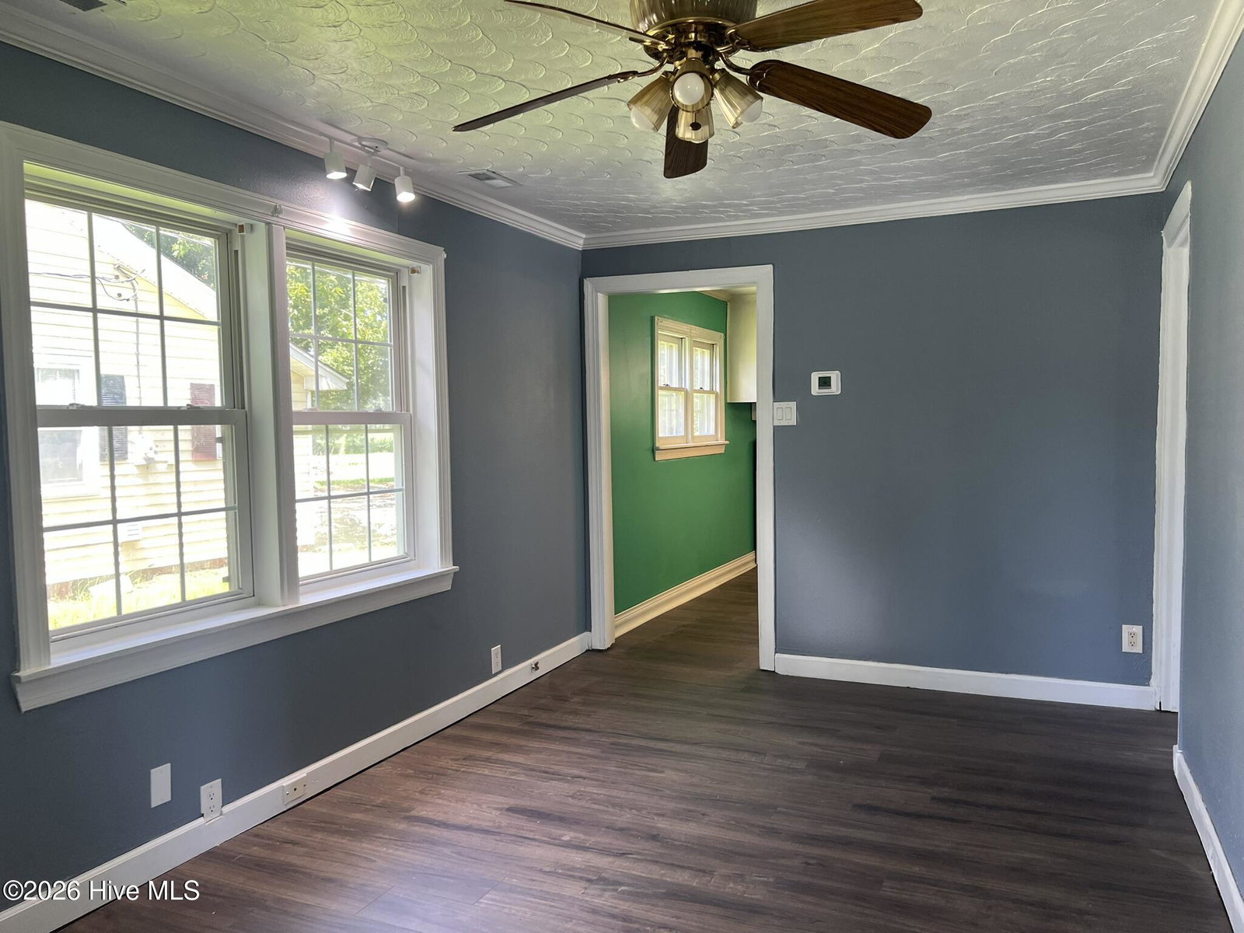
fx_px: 934
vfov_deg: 53.1
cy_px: 466
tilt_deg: -3.0
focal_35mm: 26
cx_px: 622
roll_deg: +0.9
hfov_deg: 67.3
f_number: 1.5
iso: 80
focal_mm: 5.7
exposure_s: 1/120
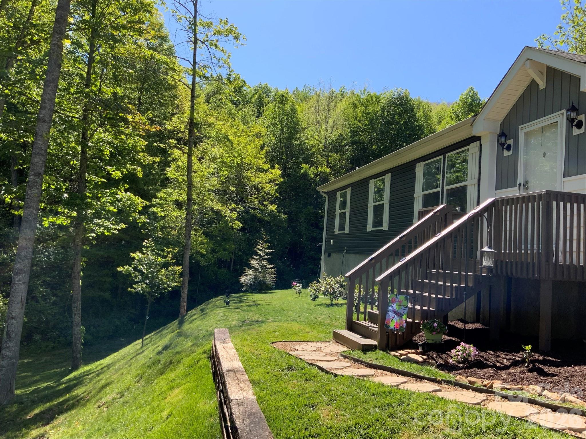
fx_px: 491
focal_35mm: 29
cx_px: 293
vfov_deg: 48.2
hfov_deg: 61.7
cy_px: 220
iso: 16
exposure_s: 1/792
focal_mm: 3
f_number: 1.8
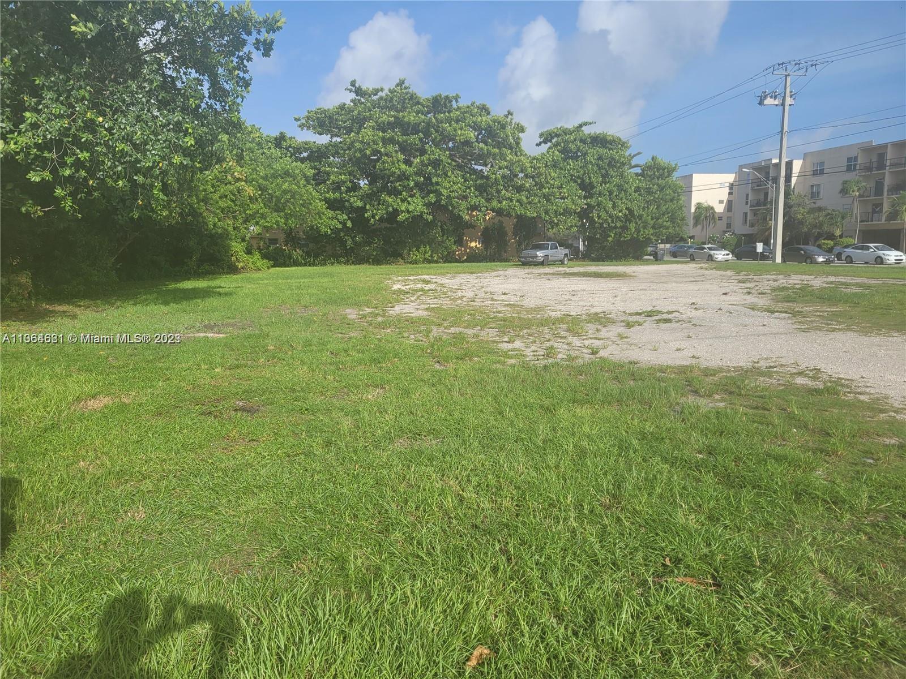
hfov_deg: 67.3
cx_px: 453
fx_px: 680
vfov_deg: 53.1
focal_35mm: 26
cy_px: 340
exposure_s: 1/2180
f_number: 1.8
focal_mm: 5.4
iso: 40
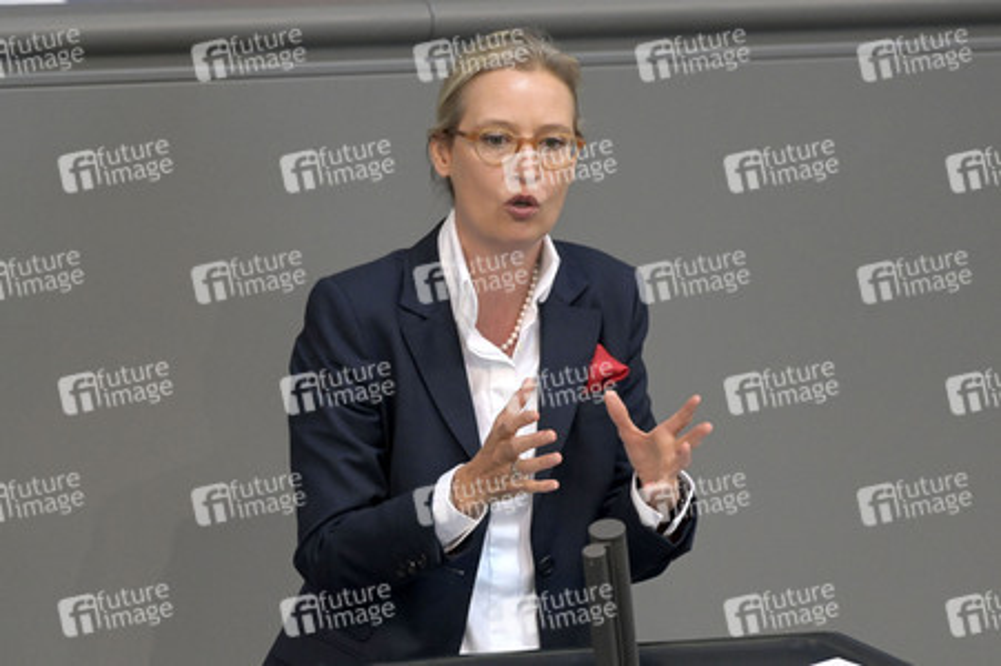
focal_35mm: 400
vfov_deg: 3.4
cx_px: 500
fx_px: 11114
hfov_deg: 5.2
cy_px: 333
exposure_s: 1/640
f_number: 5.6
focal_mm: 400
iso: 8000
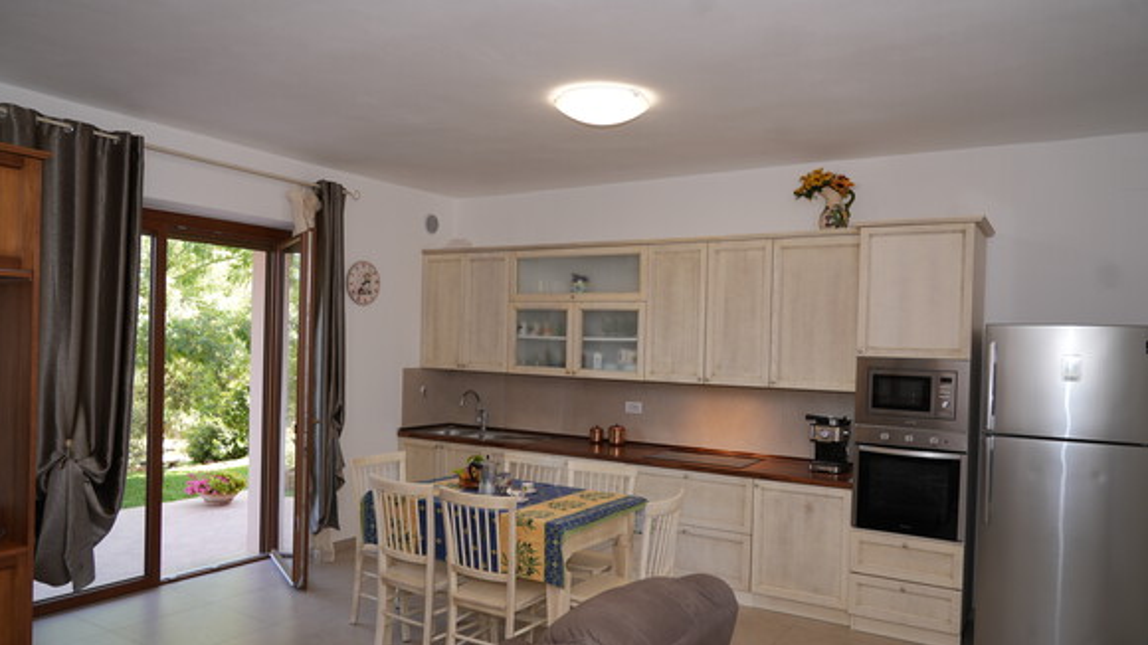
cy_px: 360
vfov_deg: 44.3
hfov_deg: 71.9
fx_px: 791
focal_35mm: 26
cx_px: 562
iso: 160
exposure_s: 1/60
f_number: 4
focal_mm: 24
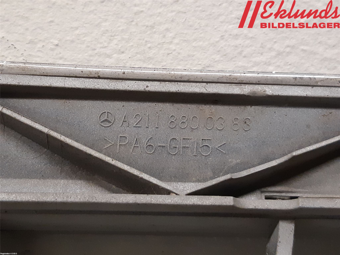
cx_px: 170
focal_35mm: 26
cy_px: 128
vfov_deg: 53.1
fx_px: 255
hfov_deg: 67.3
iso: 320
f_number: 1.7
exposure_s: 1/50
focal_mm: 3.93
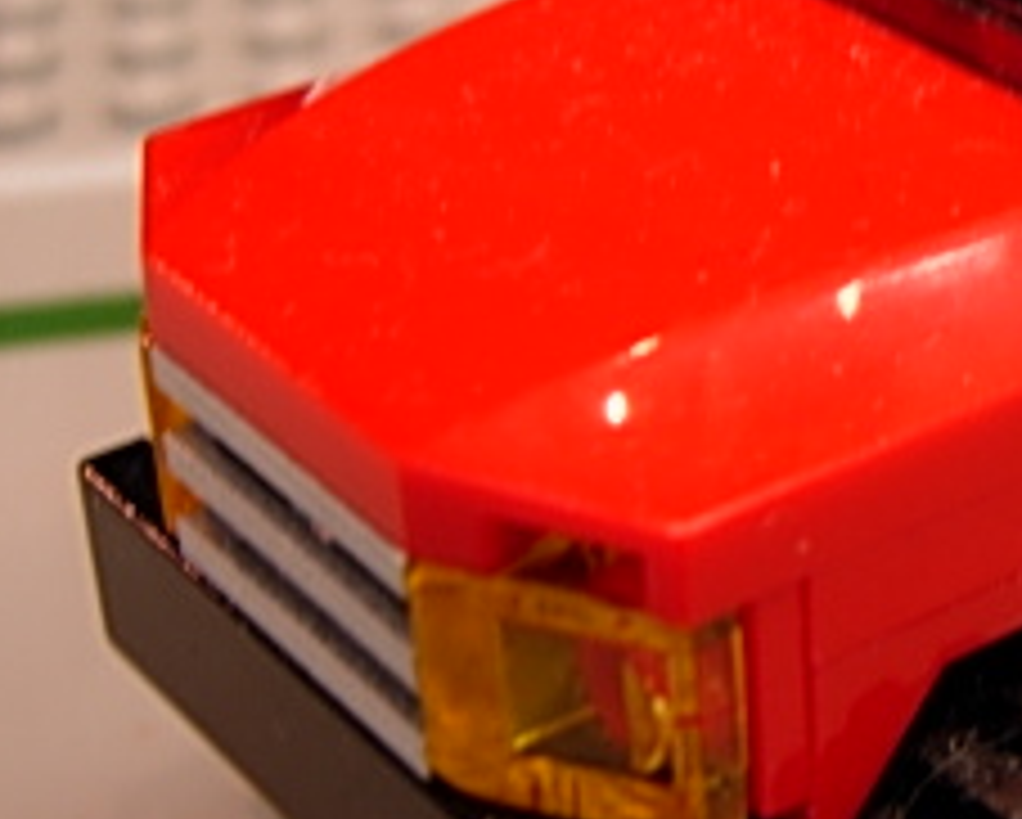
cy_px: 243
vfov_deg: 15.5
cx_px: 1310
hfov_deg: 18.1
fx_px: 2997
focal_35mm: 99
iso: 50
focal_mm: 7.5
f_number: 2.7
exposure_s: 1/8.2
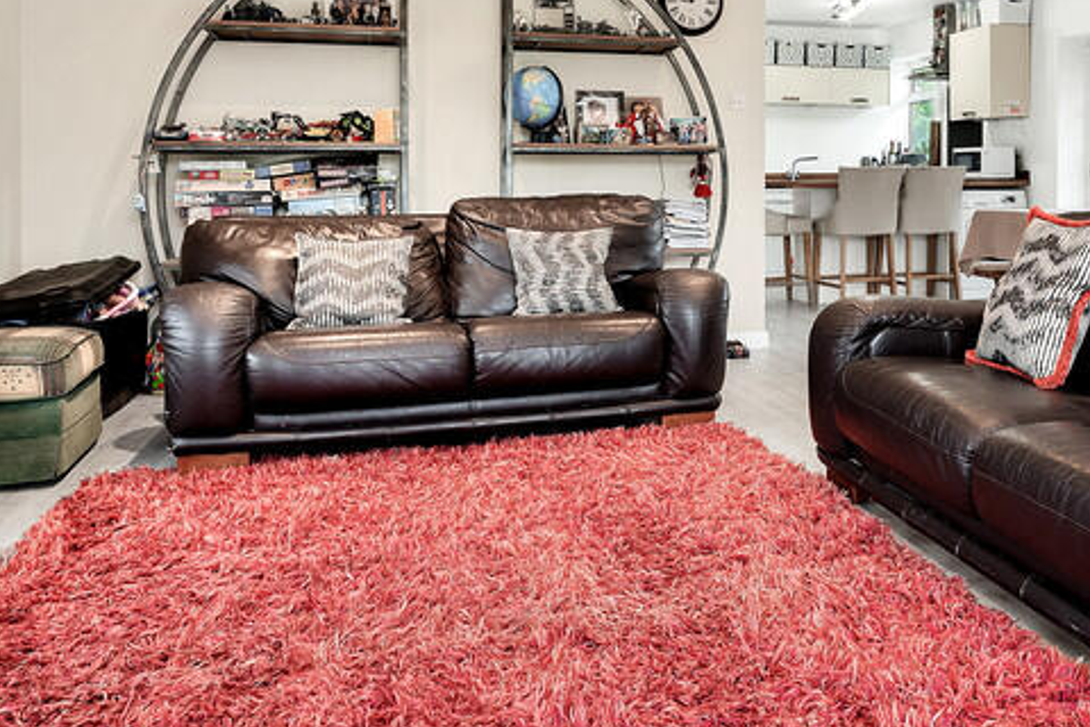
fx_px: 1001
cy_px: 167
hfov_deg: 55.4
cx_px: 763
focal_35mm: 33
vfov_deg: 38.7
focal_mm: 15.5
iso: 320
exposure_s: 1/4
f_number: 6.3
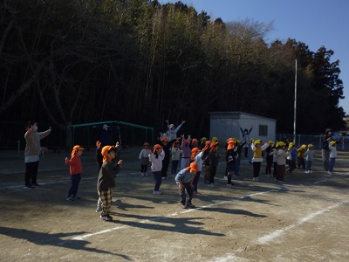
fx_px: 323
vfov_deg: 44.2
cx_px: 174
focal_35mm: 32
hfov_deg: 56.8
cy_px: 131
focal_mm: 5.7
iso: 100
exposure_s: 1/125
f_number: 10
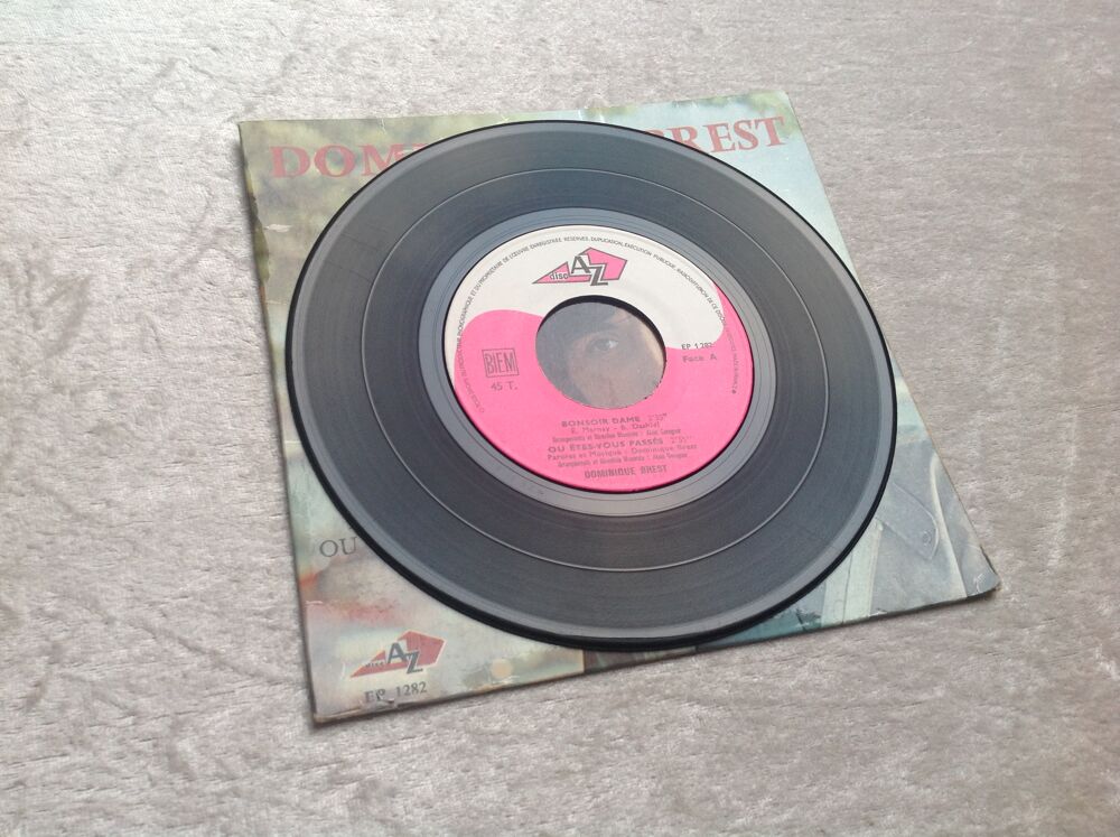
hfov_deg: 52.7
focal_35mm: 35
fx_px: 1131
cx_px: 560
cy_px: 418
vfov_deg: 40.6
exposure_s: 1/20
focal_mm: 4.28
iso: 50
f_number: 2.4
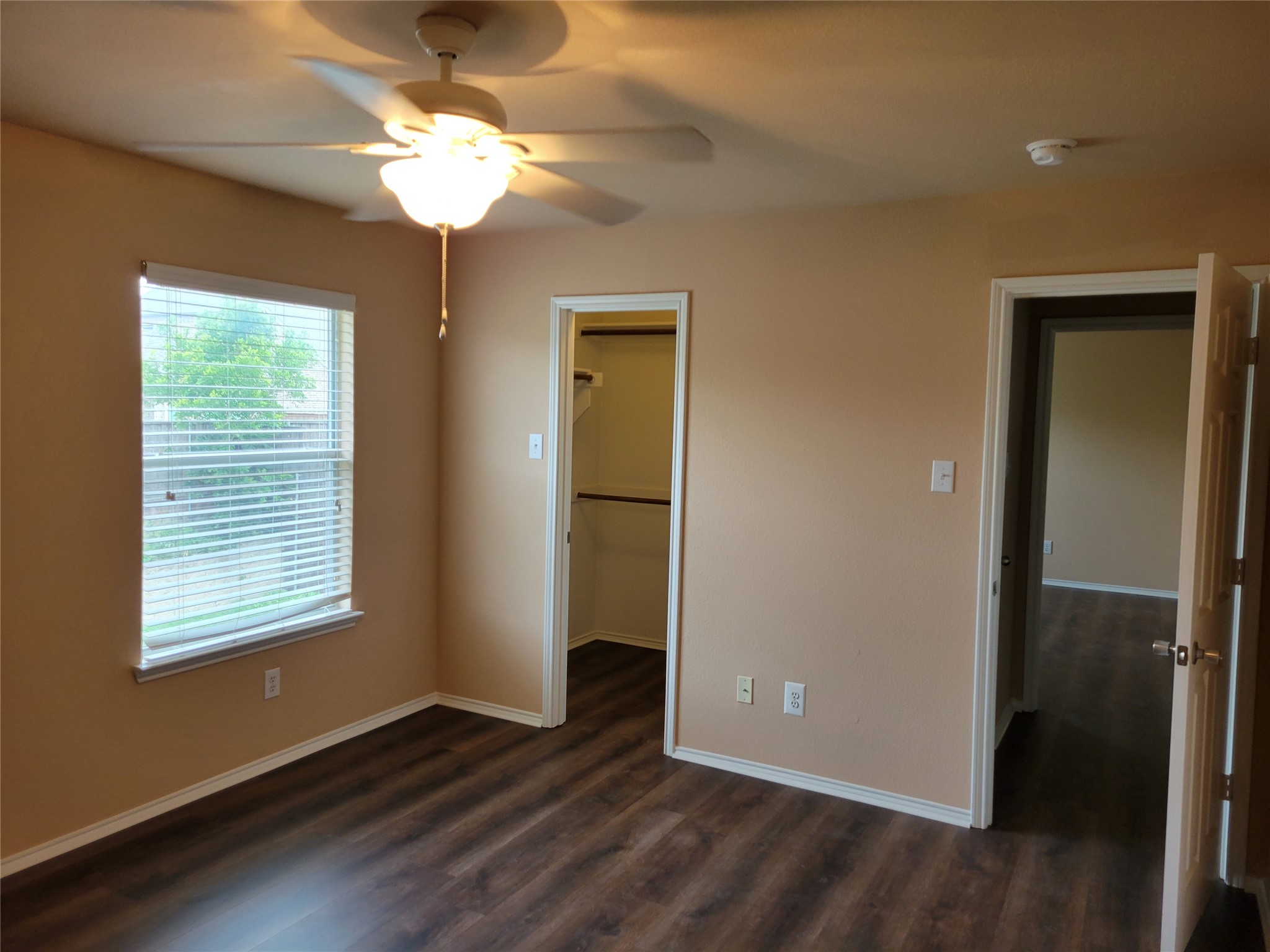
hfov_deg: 67.3
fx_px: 954
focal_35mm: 26
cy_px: 476
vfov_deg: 53.1
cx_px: 635
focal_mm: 5.4
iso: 125
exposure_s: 1/120
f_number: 1.8
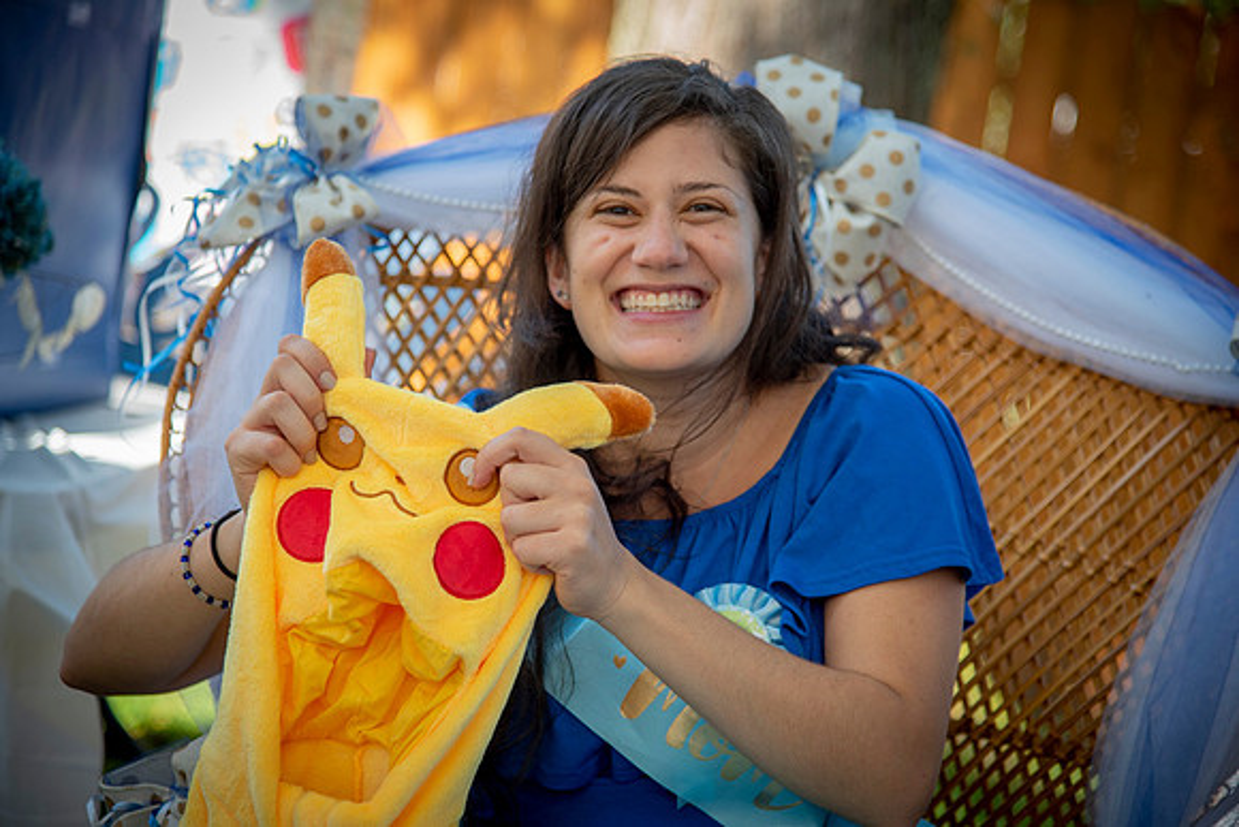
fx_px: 3614
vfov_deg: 13.0
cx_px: 620
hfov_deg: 19.5
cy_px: 414
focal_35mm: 105
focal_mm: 105
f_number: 4
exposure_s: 1/125
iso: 125
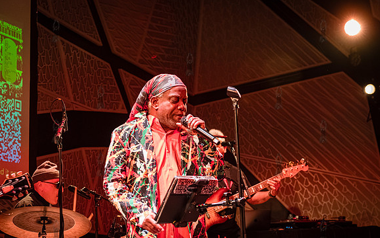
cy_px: 140
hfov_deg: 30.2
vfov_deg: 19.1
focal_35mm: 68
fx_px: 704
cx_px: 190
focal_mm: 59
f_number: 3.5
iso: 10000
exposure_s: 1/500
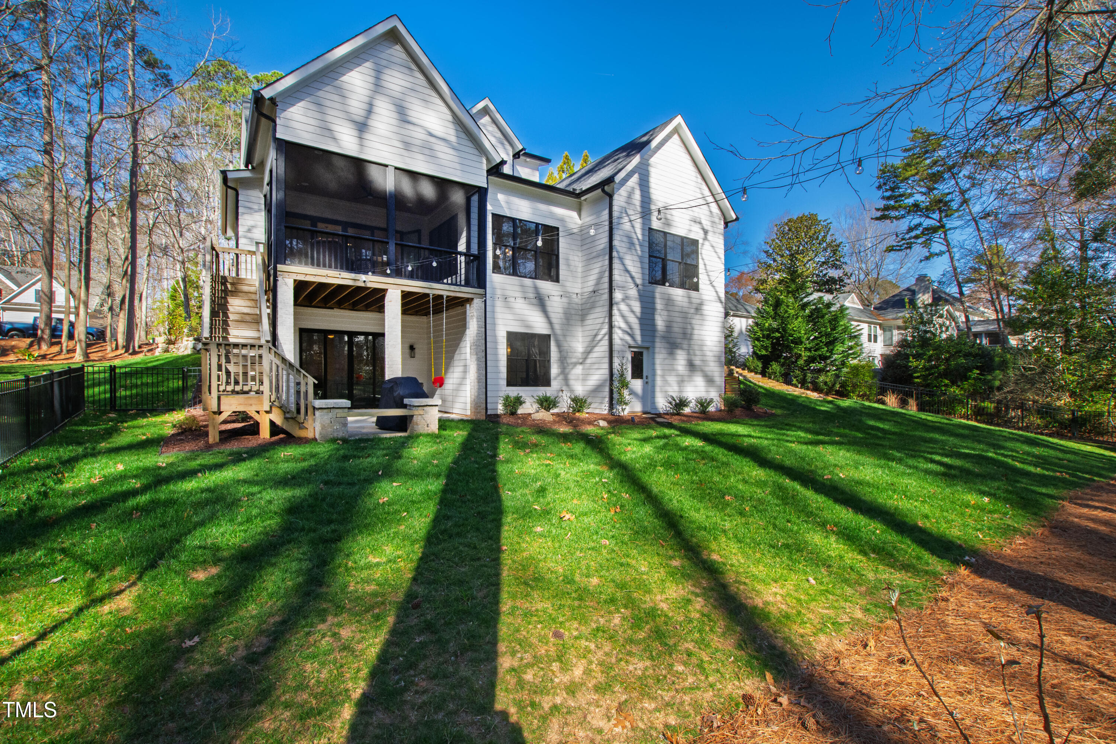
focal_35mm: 15
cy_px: 372
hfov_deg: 100.4
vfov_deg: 77.3
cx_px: 558
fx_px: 465
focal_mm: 10
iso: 320
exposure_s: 1/200
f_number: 8
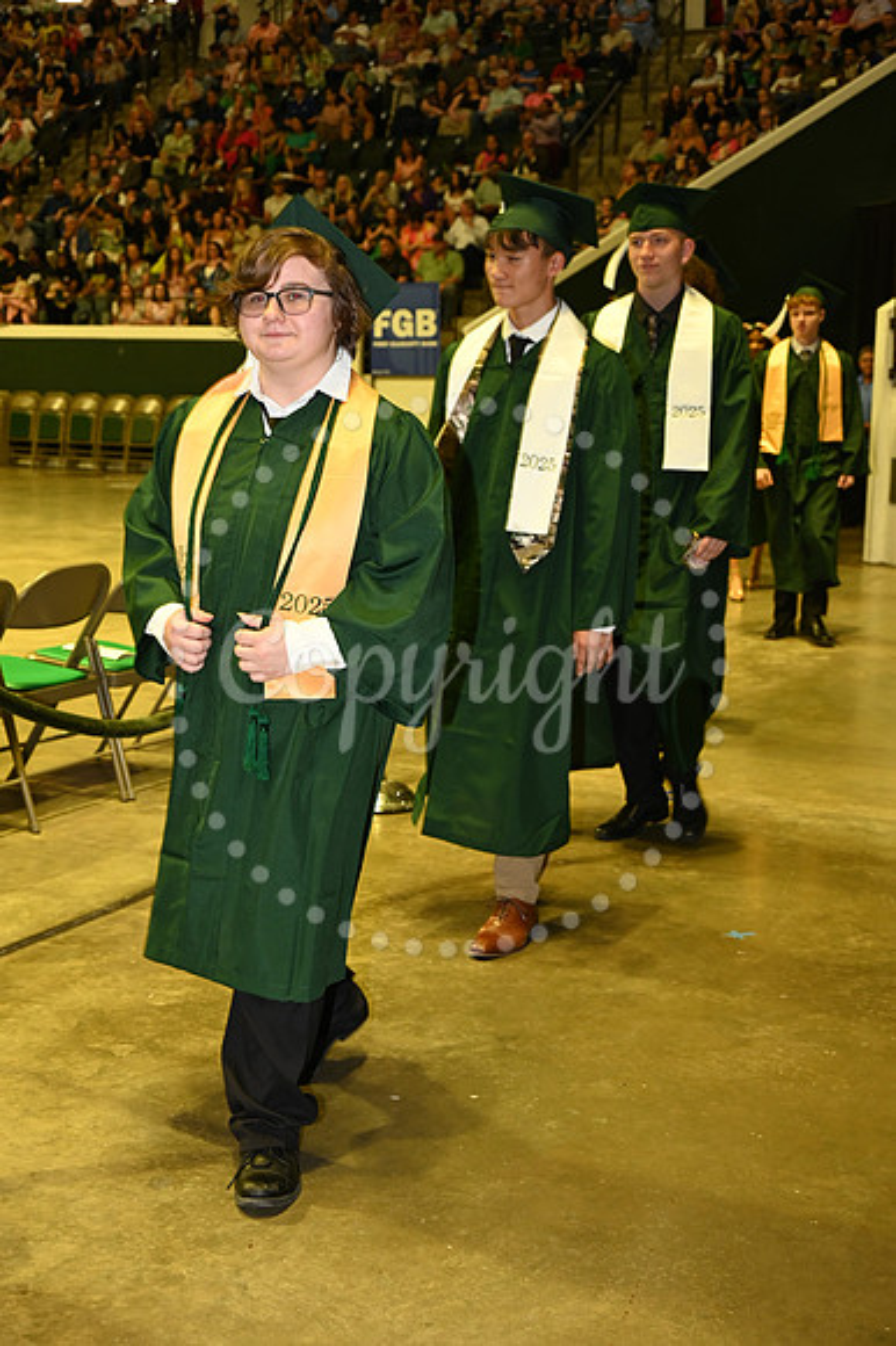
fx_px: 1719
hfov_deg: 29.2
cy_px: 673
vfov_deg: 42.8
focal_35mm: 46
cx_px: 448
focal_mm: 46
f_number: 5.6
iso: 1600
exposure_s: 1/60
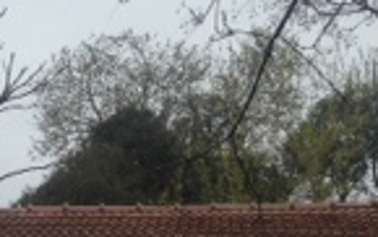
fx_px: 1588
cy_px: 357
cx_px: -141
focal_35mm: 154
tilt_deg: +6.9
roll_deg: -2.8
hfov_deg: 13.0
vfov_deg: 8.4
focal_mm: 4.12
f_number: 2.4
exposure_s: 1/1153
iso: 50
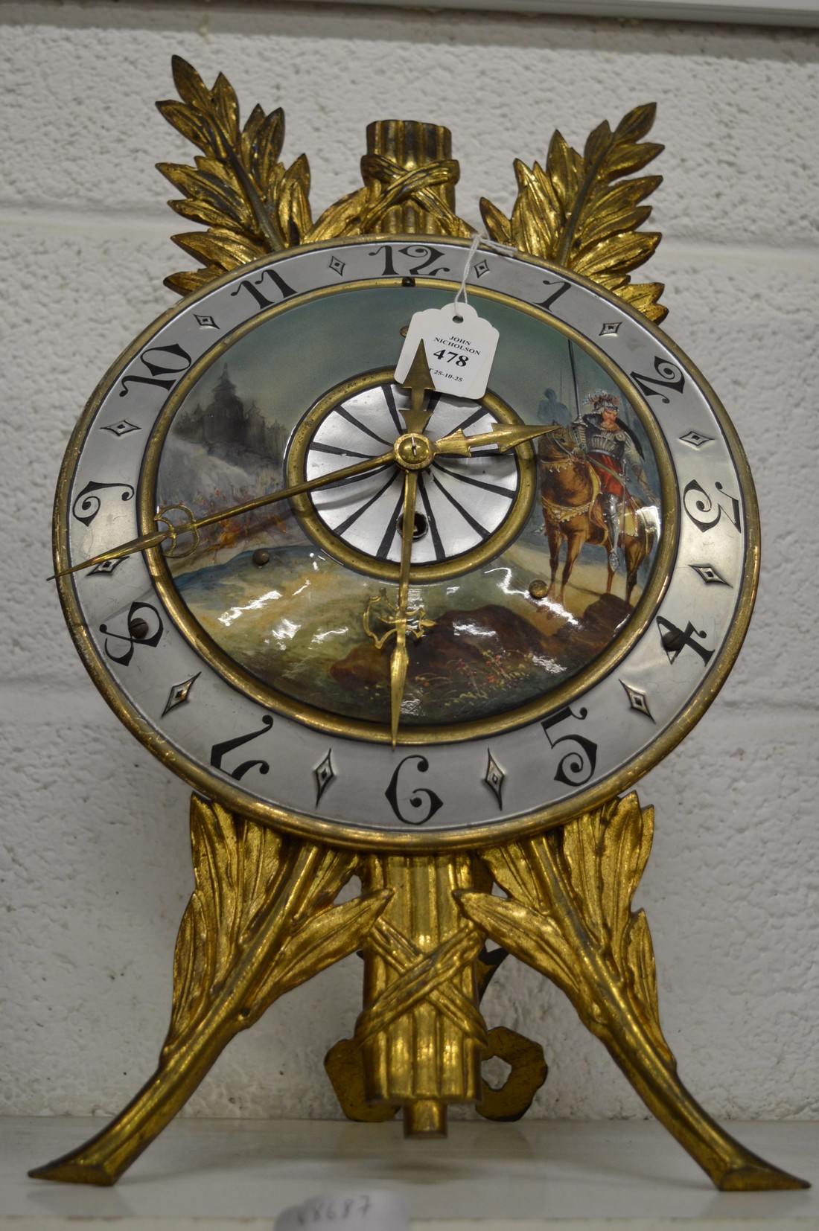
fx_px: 1589
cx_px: 410
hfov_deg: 28.9
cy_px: 616
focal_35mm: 46
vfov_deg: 42.4
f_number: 4.2
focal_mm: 31
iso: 400
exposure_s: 1/40
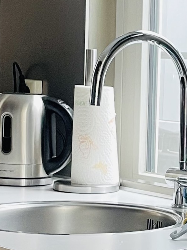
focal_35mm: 132
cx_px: 254
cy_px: 149
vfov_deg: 14.9
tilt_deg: -4.0
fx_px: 952
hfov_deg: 10.9
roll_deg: -2.5
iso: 125
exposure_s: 1/60
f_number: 1.6
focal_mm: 4.2
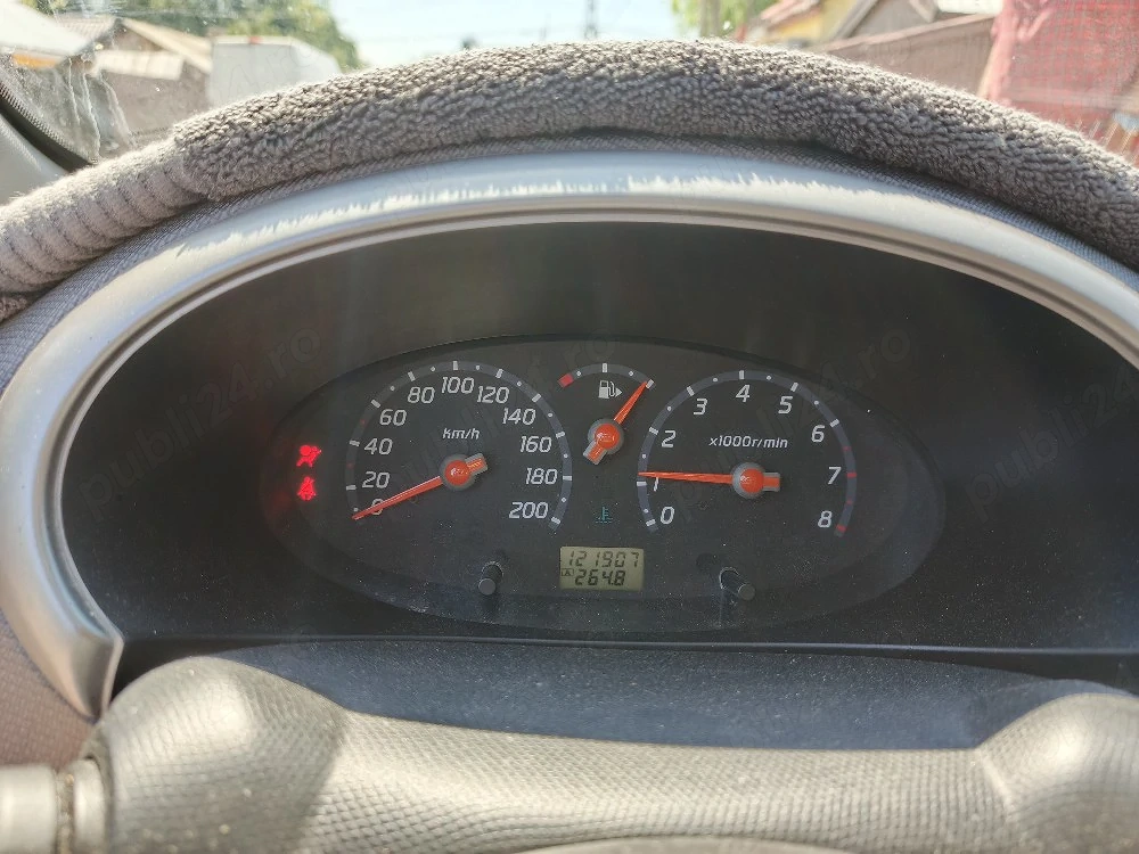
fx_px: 757
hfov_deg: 73.9
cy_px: 427
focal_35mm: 23
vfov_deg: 58.9
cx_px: 570
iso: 338
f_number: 1.8
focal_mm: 5.89
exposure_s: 1/50
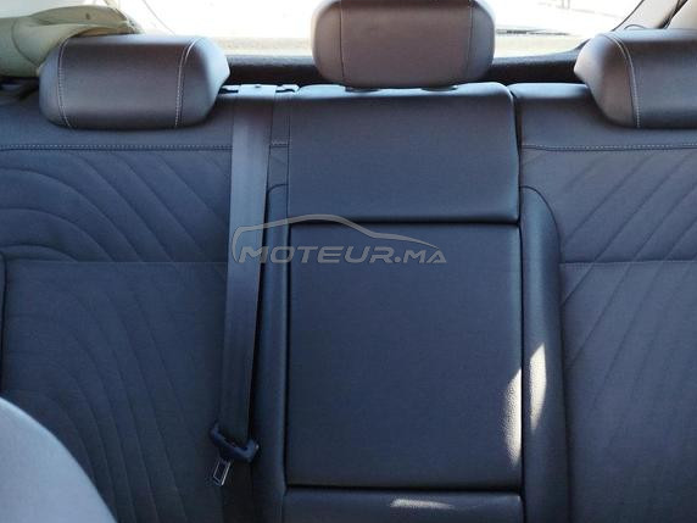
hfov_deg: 45.8
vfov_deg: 35.1
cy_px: 238
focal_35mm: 41
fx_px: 826
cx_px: 339
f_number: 1.7
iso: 100
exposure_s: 1/50
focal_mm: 5.31
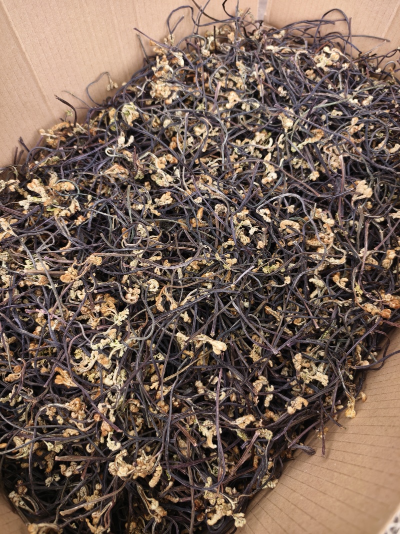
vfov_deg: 73.9
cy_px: 267
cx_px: 200
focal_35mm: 23
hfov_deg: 58.9
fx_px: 354
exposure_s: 1/100
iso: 88
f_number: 1.57
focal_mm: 5.6
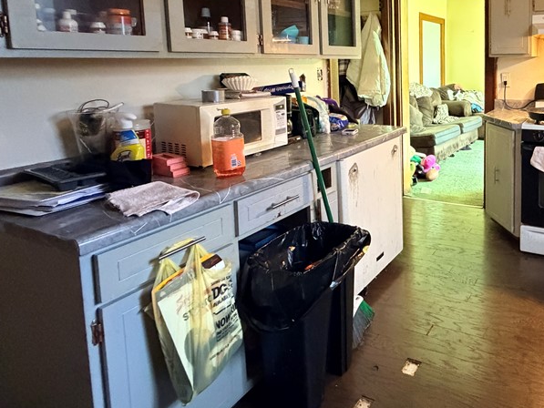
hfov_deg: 63.3
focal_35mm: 24
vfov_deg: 53.8
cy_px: 95
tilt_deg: -4.5
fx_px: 377
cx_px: 459
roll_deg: +0.2
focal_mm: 2.22
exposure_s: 1/60
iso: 1250
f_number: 2.2
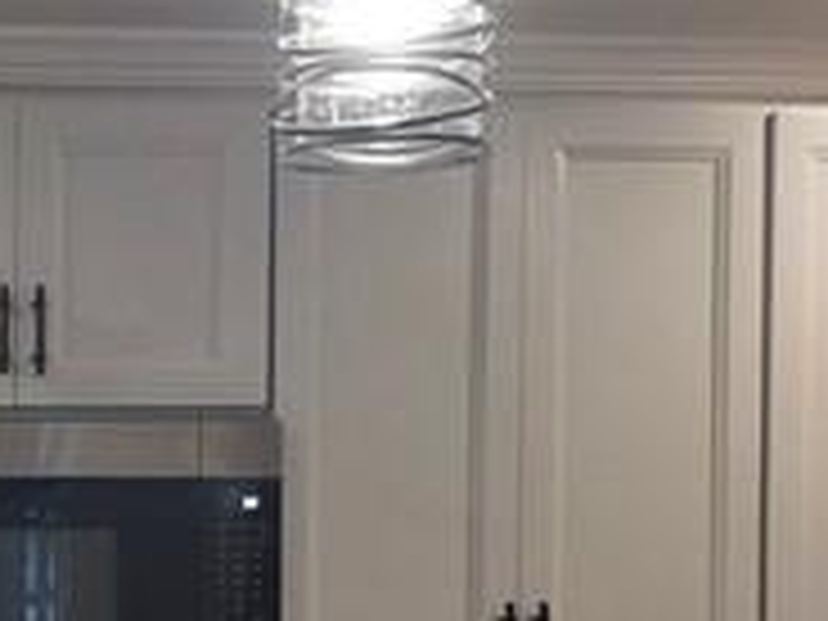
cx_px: -387
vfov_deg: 11.2
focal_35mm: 128
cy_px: 842
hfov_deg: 14.4
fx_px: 3062
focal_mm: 6.3
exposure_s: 1/120
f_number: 1.7
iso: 320
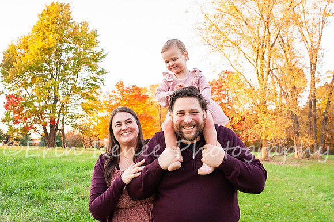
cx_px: 181
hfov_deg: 52.0
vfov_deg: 36.0
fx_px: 342
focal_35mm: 37
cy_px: 100
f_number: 4.5
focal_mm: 26
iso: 640
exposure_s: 1/200
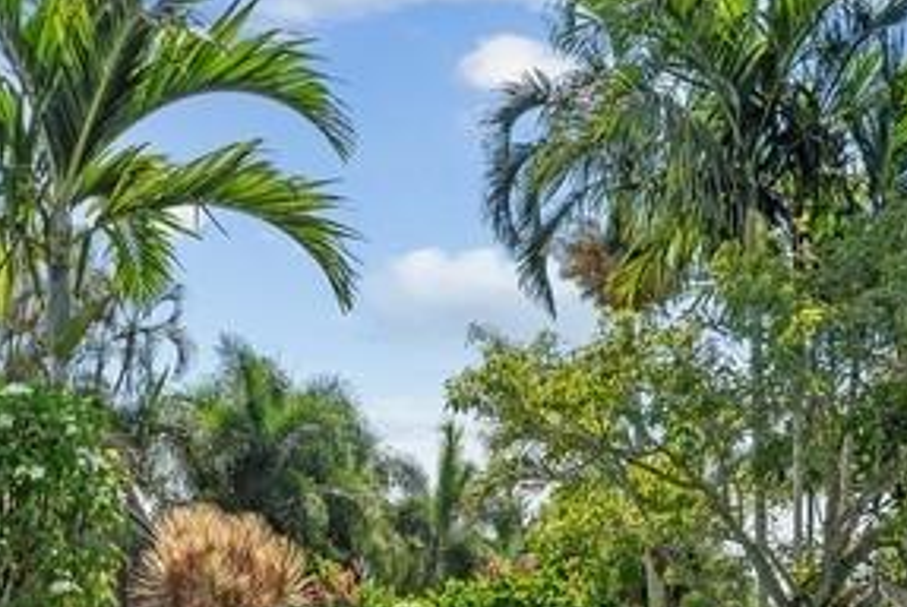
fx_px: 1261
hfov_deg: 39.5
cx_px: 392
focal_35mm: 50
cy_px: 635
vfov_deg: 25.4
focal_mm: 16
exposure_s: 1/640
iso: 250
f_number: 8
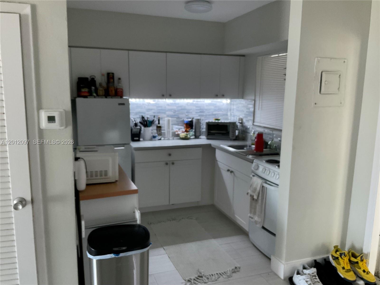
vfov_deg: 48.2
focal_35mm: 29
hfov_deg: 61.7
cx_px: 190
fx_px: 318
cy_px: 142
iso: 32
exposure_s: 1/60
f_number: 1.8
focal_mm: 3
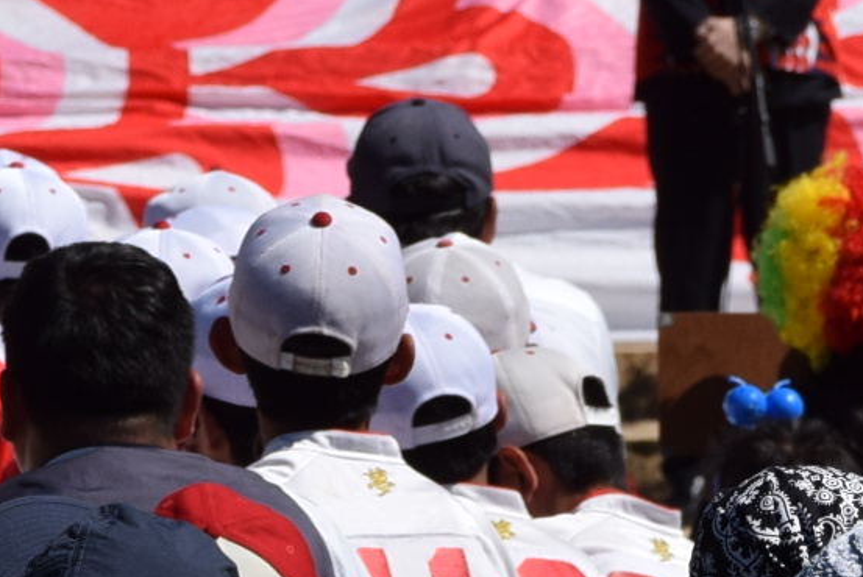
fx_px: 16551
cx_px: 261
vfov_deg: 2.0
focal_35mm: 690
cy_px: -390
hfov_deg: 3.0
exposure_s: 1/1000
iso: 200
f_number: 8
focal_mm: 85
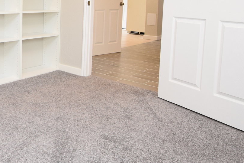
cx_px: 23
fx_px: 258
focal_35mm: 38
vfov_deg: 33.1
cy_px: 13
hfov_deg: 45.8
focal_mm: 10
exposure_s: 1/100
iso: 800
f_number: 5
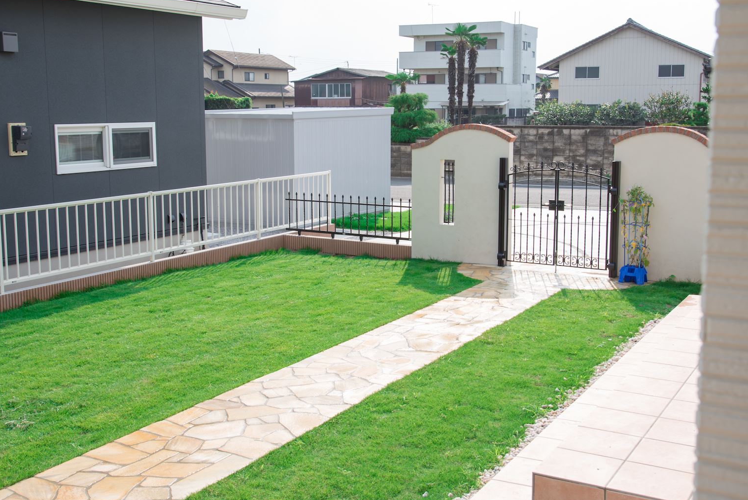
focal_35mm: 43
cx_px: 377
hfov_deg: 45.4
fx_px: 894
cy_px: 223
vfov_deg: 31.2
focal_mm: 34
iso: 100
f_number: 8
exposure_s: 1/125
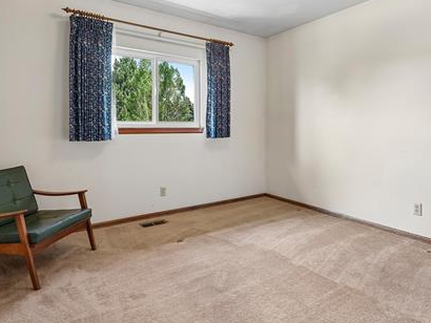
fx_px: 273
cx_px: 229
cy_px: 131
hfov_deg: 76.5
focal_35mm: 22
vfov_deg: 60.9
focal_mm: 14.6
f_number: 8
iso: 400
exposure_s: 1/5
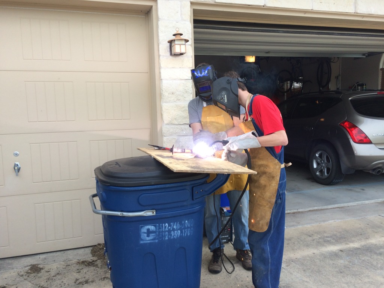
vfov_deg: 48.2
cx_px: 192
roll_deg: +1.4
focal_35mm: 29
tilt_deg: -7.8
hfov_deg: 61.7
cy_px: 144
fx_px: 322
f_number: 2.2
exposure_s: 1/297
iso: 32
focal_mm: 4.15
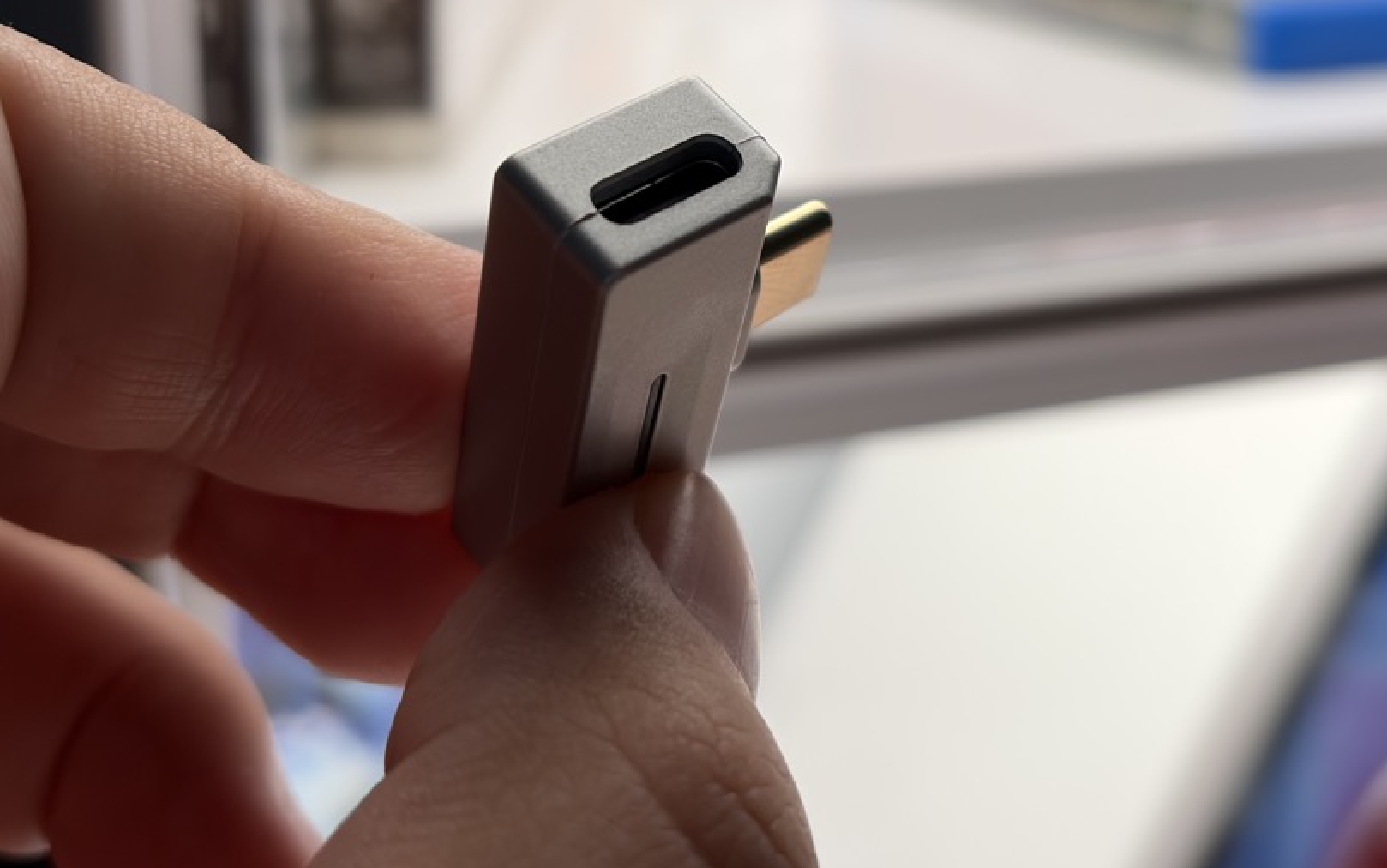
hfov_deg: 36.8
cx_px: 809
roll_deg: +0.0
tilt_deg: -14.5
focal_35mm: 55
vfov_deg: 23.5
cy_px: 304
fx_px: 2079
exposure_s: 1/111
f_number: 1.6
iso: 40
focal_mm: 5.96
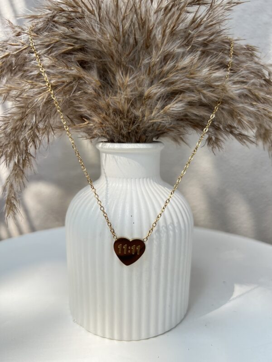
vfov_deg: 67.3
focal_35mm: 26
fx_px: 272
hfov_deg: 53.1
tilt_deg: -10.5
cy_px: 181
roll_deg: -0.3
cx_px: 136
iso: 50
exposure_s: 1/1468
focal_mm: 5.7
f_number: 1.5
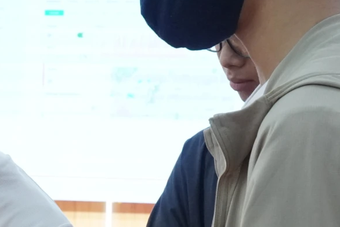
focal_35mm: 133
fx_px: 1253
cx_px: -53
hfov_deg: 15.0
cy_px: 182
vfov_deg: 10.3
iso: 2500
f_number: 6.3
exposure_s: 1/125
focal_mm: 27
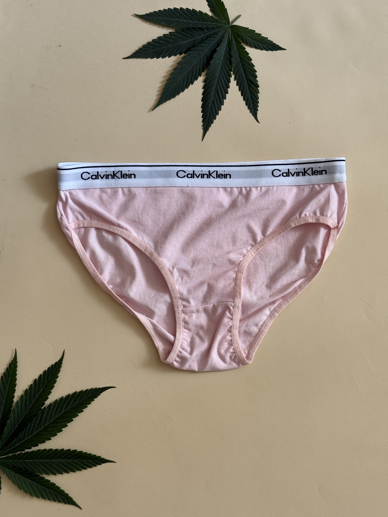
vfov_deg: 39.7
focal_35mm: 48
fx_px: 717
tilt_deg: -87.0
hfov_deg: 30.3
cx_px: 194
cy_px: 258
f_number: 1.78
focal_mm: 6.76
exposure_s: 1/107
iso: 100
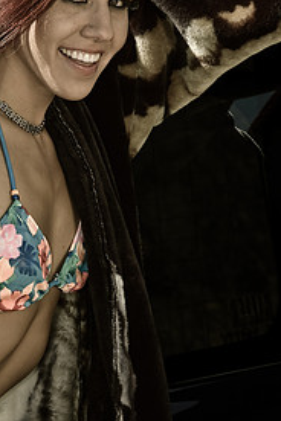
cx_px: 77
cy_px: 159
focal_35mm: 306
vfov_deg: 6.7
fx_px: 3580
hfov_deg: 4.5
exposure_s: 1/200
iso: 200
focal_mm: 125
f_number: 13
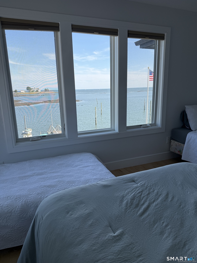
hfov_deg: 56.8
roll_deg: +1.6
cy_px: 132
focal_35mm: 24
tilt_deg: -13.2
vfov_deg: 71.6
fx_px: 182
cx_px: 98
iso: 80
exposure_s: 1/1174
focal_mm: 6.76
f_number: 1.78
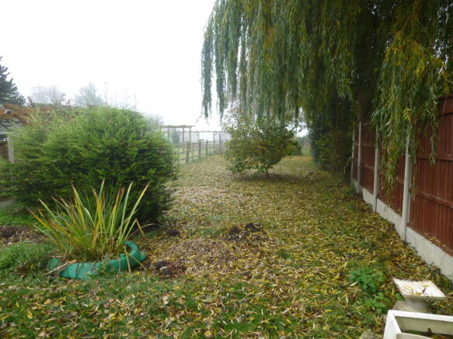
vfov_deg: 54.9
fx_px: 327
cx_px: 226
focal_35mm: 25
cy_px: 170
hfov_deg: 69.4
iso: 100
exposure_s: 1/100
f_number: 3.1
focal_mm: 4.5
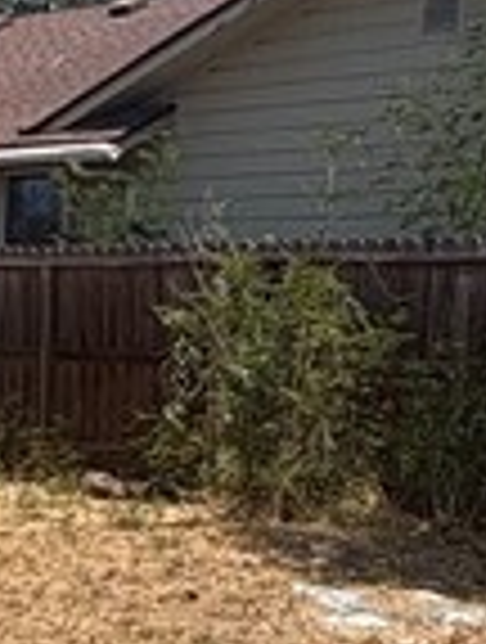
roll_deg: -0.7
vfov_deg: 19.0
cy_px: 653
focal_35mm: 100
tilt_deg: -10.6
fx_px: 1864
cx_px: -284
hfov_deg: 13.8
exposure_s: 1/1600
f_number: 2.2
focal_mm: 2.22
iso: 50
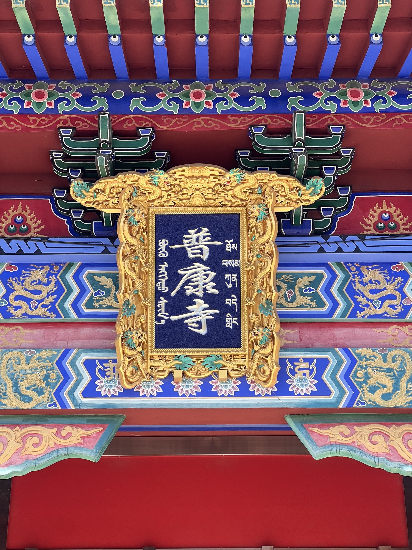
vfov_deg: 25.3
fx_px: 1222
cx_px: 206
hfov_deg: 19.1
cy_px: 275
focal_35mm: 77
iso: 32
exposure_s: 1/236
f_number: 2.8
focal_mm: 9
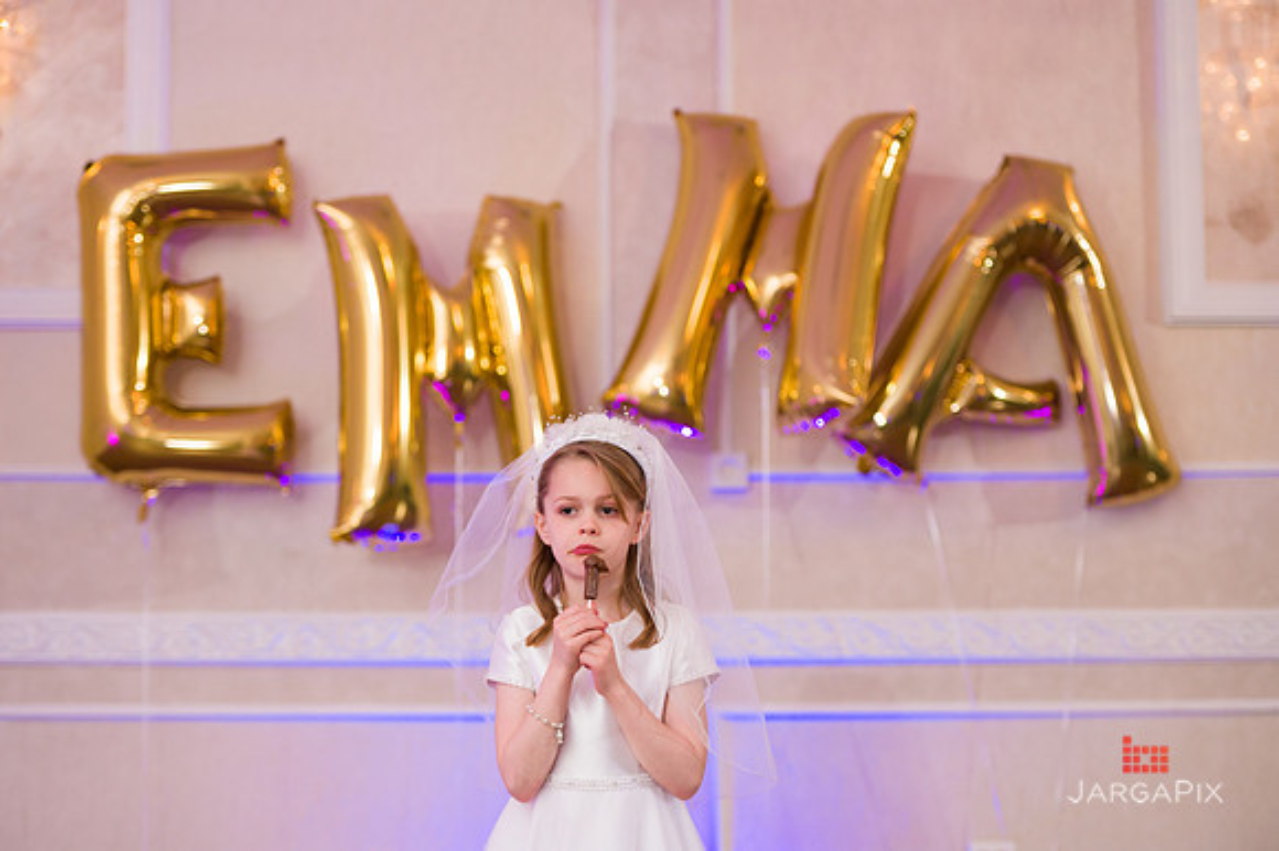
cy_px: 426
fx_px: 2485
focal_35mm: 70
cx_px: 640
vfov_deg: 19.4
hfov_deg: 28.9
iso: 1000
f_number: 3.2
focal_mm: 70
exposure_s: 1/200
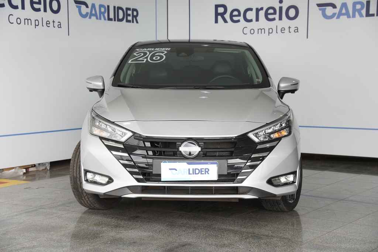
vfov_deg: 18.9
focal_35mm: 72
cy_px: 126
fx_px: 756
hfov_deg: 28.1
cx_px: 189
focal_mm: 48
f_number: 4.5
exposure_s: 1/100
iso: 200
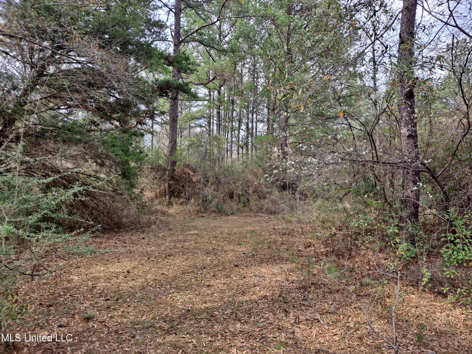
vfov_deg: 54.9
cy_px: 177
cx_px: 236
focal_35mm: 25
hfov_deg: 69.4
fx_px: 341
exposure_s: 1/512
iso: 32
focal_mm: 4.6
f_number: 2
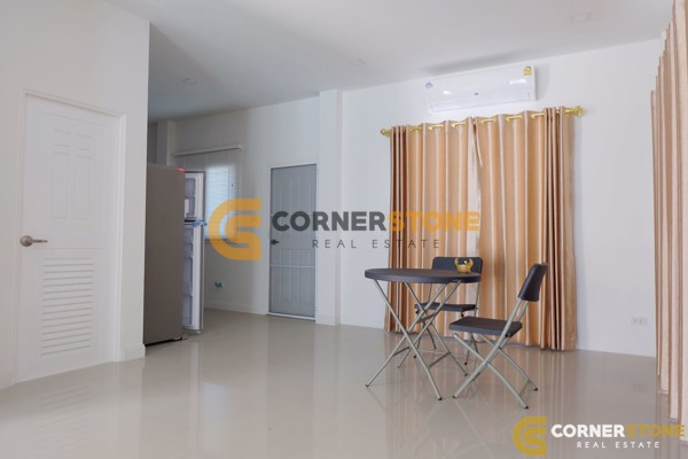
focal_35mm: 24
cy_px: 230
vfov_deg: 53.1
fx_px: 459
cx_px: 344
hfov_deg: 73.7
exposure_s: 1/10
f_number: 3.5
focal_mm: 16
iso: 200
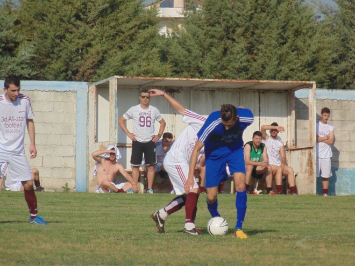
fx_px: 4994
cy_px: 133
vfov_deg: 3.1
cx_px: 178
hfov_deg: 4.1
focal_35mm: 487
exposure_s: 1/640
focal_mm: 87.3
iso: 80
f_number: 5.9
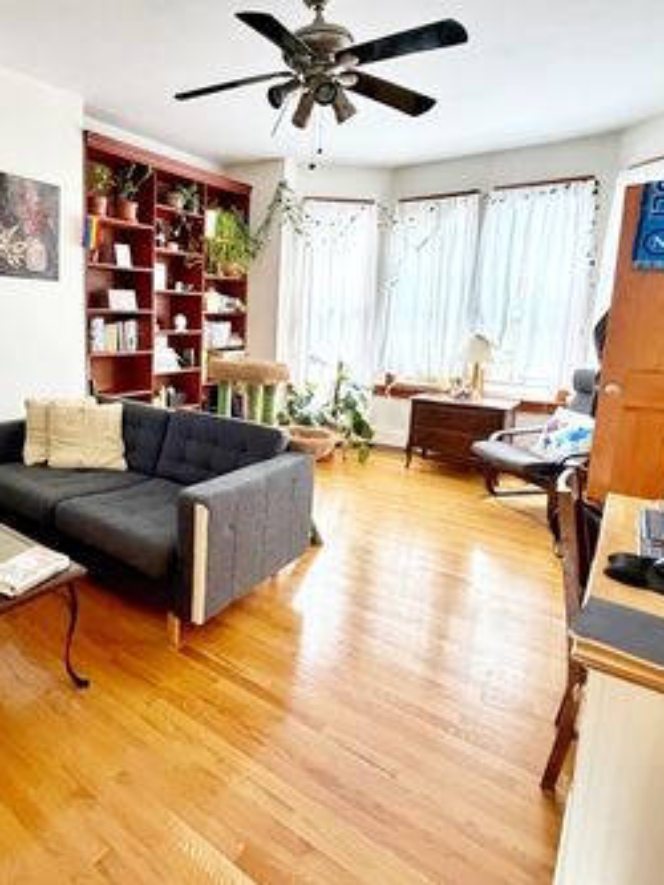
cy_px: 392
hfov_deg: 61.0
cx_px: 191
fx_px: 537
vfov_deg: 78.7
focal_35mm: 21
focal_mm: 2.22
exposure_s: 1/60
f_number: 2.2
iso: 1000
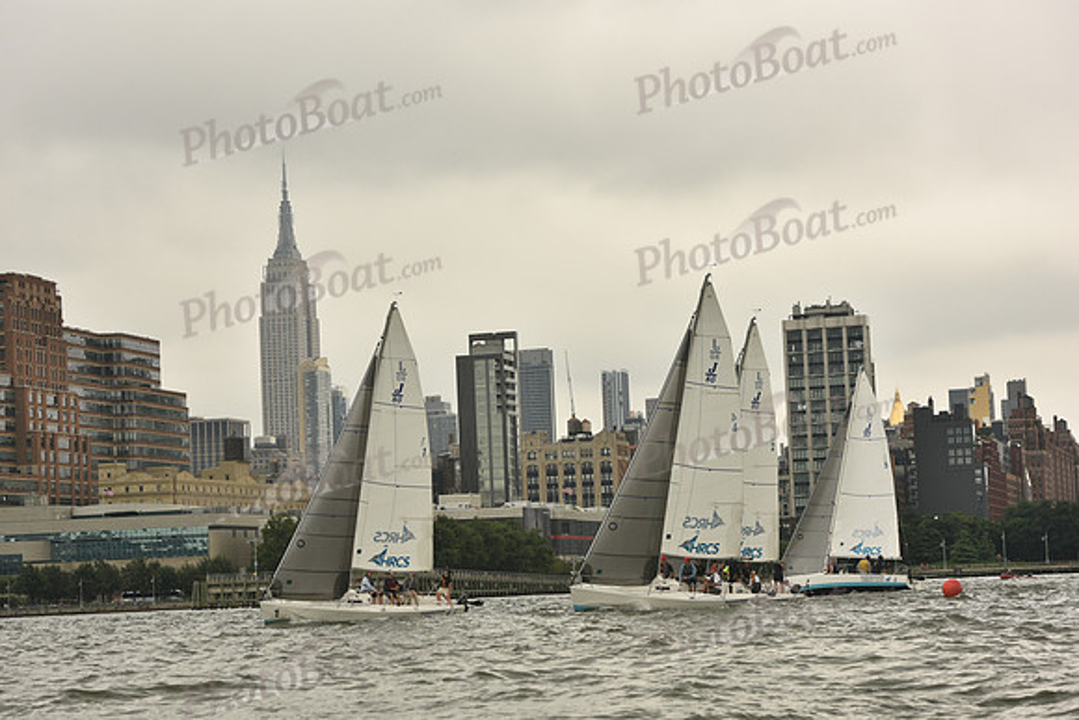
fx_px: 2578
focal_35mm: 86
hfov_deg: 23.6
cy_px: 360
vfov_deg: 15.9
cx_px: 540
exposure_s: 1/1250
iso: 320
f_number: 8
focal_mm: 86
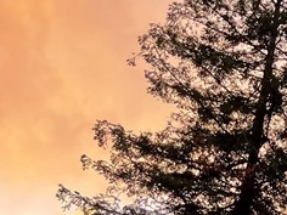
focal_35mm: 113
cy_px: 343
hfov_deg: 14.0
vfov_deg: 12.3
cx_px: 610
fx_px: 937
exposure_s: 1/121
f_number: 1.6
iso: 64
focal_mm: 5.1
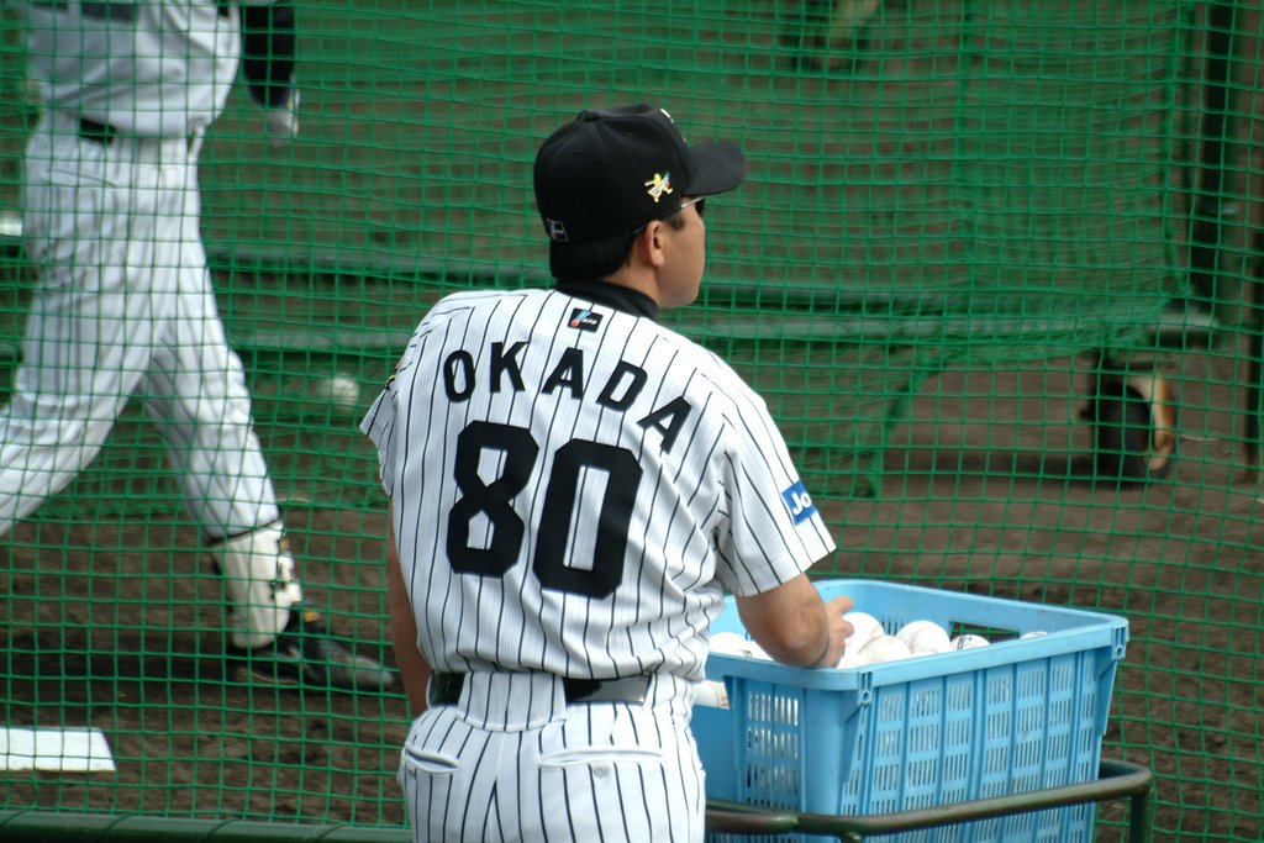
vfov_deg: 3.1
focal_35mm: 448
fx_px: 15748
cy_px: 422
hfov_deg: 4.6
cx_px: 632
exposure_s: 1/500
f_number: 6.7
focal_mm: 299
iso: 400
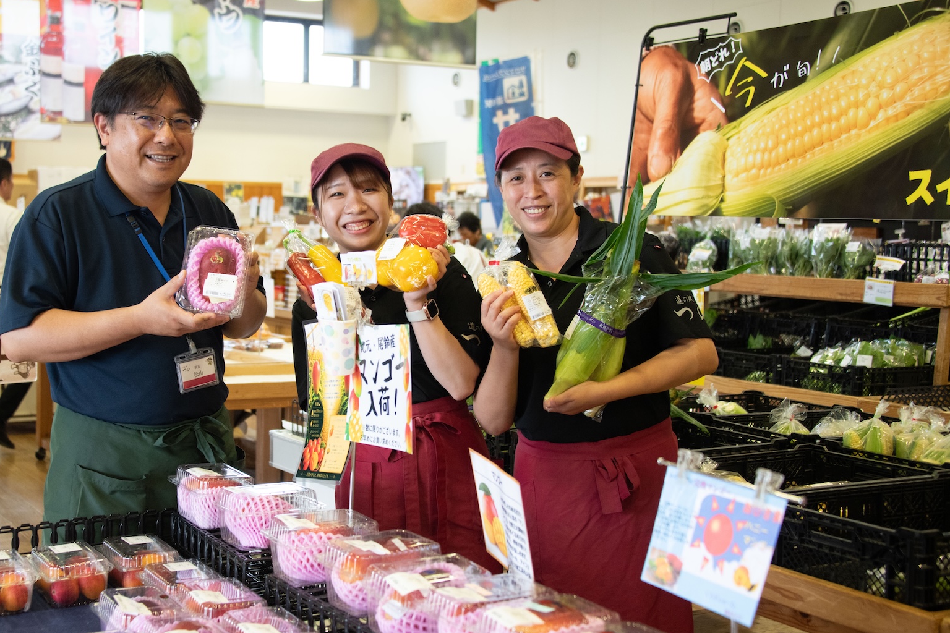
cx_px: 364
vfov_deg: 27.0
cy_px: 333
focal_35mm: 50
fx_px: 1319
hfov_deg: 39.4
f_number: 4.5
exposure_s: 1/160
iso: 1000
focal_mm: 40
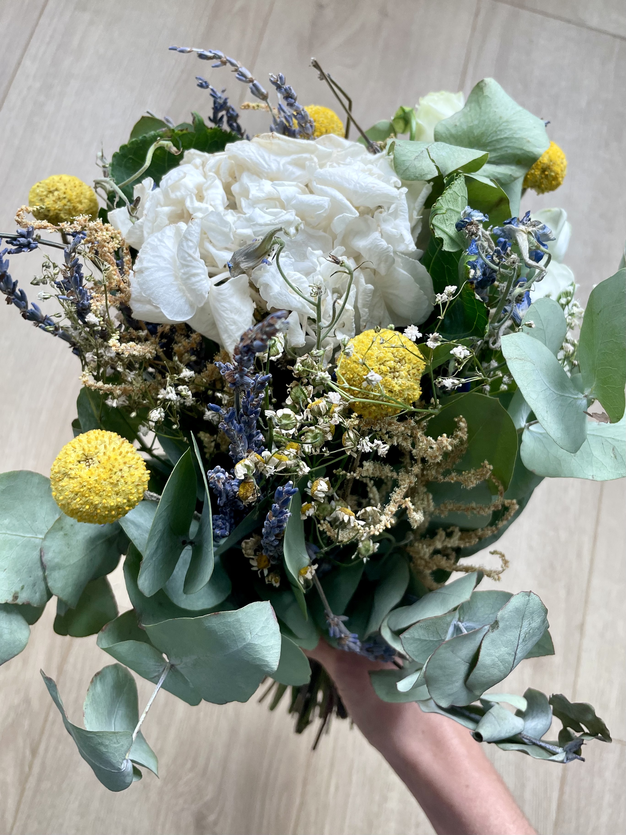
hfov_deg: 53.1
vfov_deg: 67.3
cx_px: 313
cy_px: 418
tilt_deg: -74.6
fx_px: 627
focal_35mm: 26
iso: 64
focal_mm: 4.2
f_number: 1.6
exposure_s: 1/121
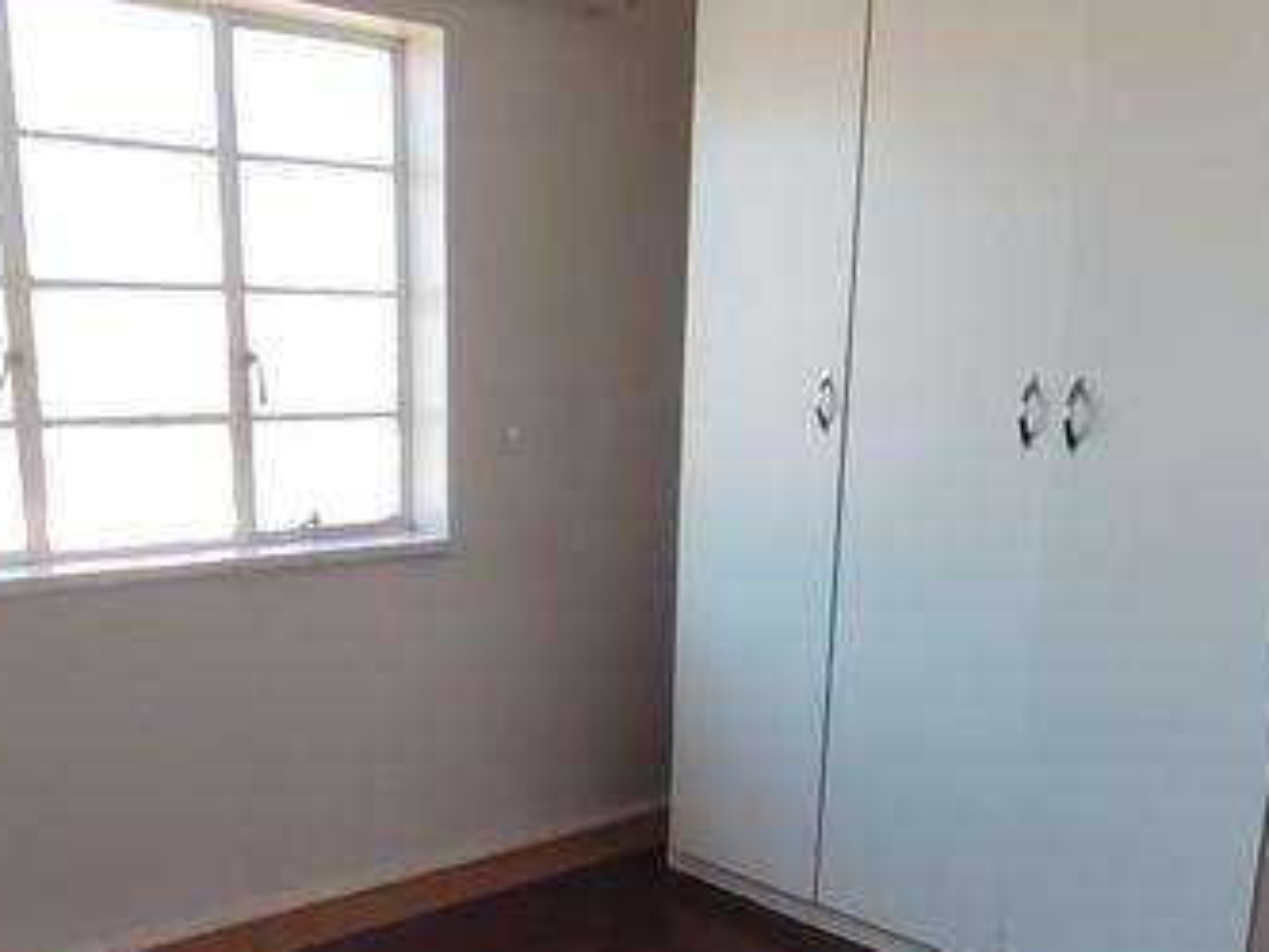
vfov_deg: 34.5
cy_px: 688
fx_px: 1503
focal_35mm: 41
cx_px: 558
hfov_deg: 45.7
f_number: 2.2
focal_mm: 1.42
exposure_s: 1/100
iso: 179
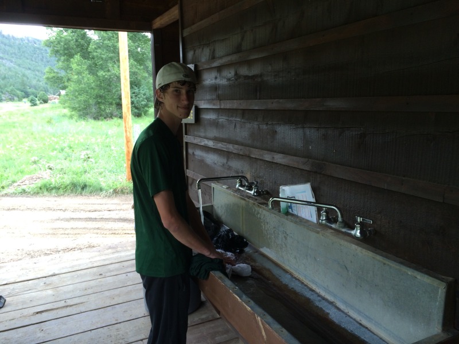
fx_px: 385
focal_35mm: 29
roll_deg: +1.2
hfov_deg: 61.7
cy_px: 172
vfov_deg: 48.2
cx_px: 230
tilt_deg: -12.0
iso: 50
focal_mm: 4.15
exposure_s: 1/60
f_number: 2.2
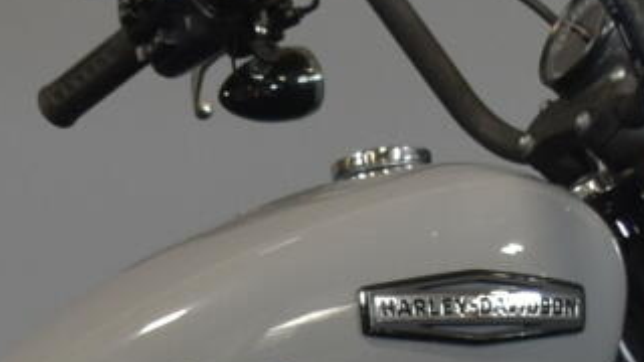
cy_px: 556
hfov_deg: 9.1
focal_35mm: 236
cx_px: -26
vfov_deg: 5.1
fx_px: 4030
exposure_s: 1/30
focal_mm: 24
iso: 560
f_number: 4
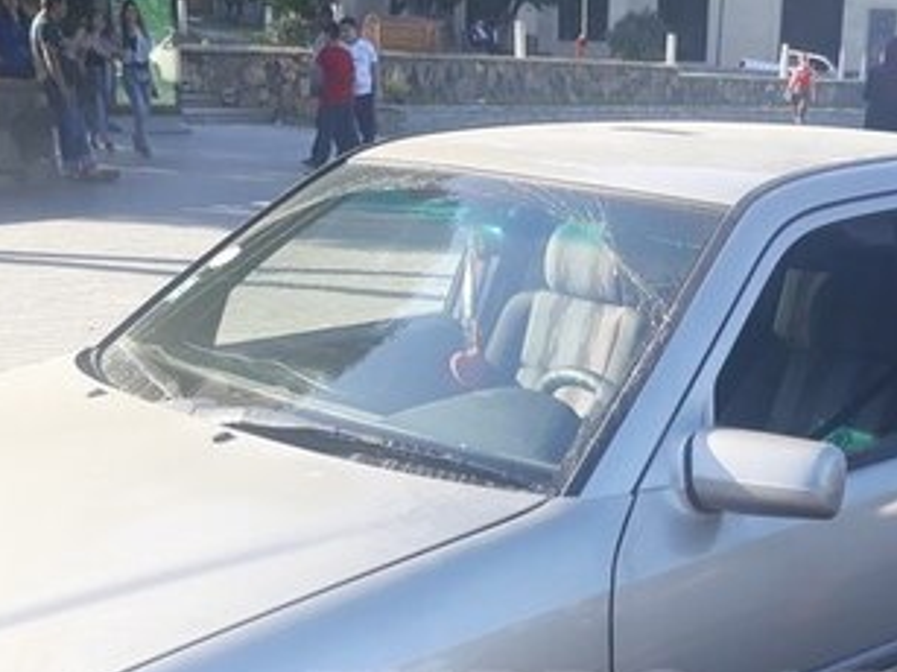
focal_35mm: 58
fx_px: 1502
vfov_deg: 23.8
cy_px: 714
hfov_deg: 32.9
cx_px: 605
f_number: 1.7
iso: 40
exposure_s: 1/311
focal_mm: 3.71
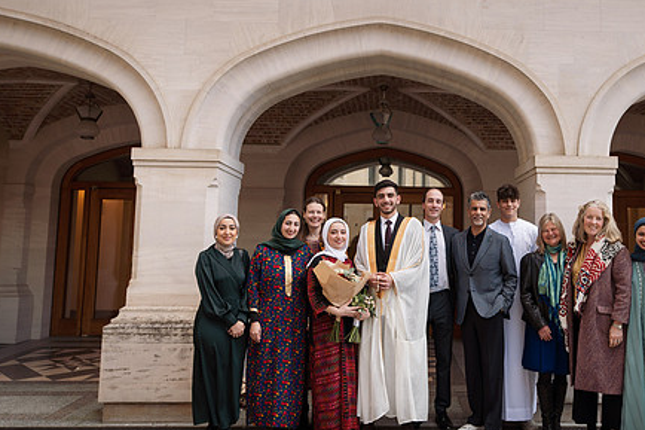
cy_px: 191
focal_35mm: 35
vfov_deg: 37.8
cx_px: 420
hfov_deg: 53.6
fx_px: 627
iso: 400
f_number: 4
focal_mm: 24
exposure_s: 1/640
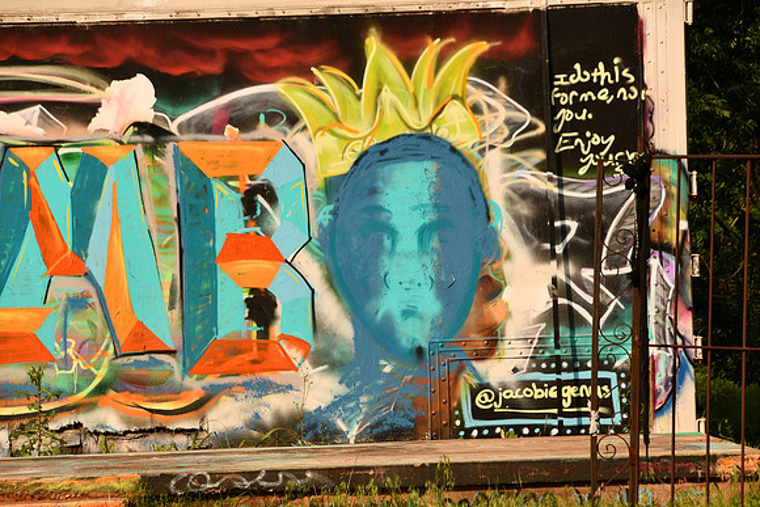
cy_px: 254
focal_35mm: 292
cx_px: 380
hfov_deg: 7.1
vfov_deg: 4.7
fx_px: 6166
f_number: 11
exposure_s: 1/160
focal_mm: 195
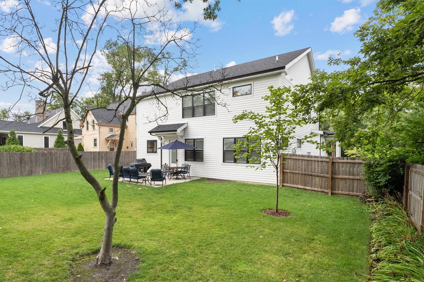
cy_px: 158
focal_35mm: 18
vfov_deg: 67.0
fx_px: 212
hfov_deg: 89.9
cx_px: 194
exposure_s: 1/400
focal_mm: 8
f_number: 8
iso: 400
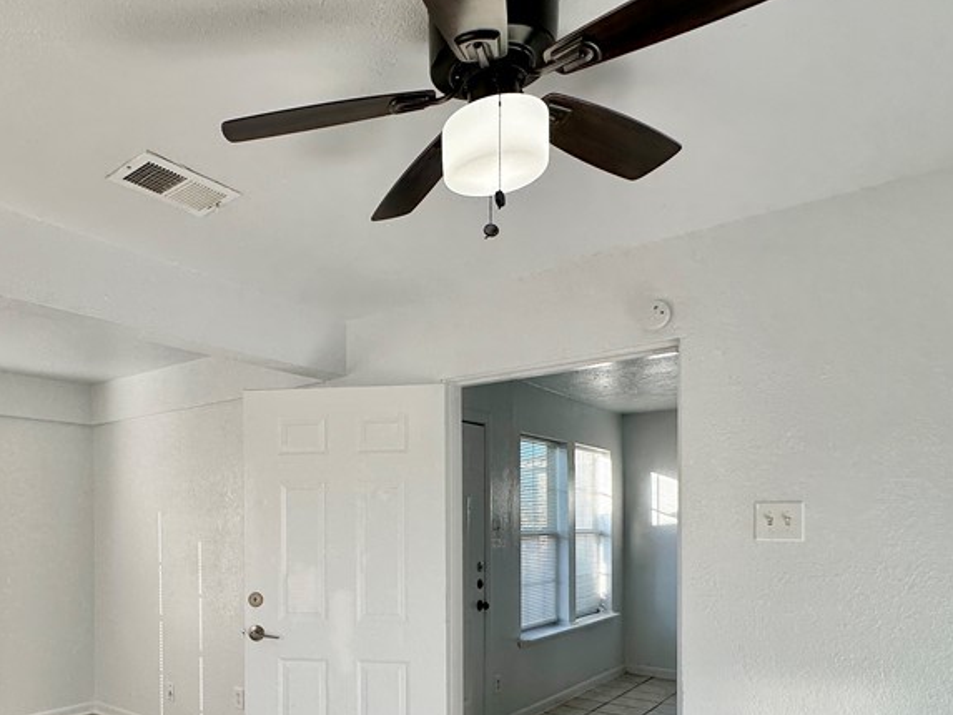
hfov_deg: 66.0
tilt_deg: -0.8
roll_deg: -0.1
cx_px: 264
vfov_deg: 52.9
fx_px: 688
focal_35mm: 25
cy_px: 520
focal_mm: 2.22
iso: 40
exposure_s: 1/244
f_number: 2.2
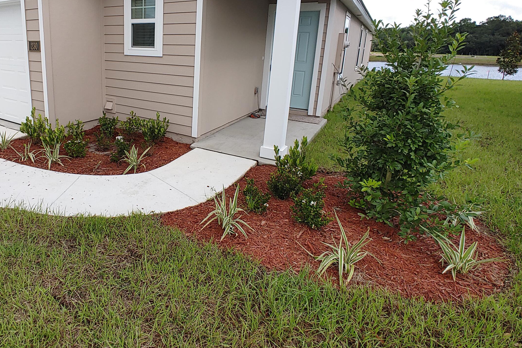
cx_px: 162
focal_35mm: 22
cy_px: 116
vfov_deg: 56.0
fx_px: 319
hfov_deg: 75.4
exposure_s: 1/524
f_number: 1.9
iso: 50
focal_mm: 1.78
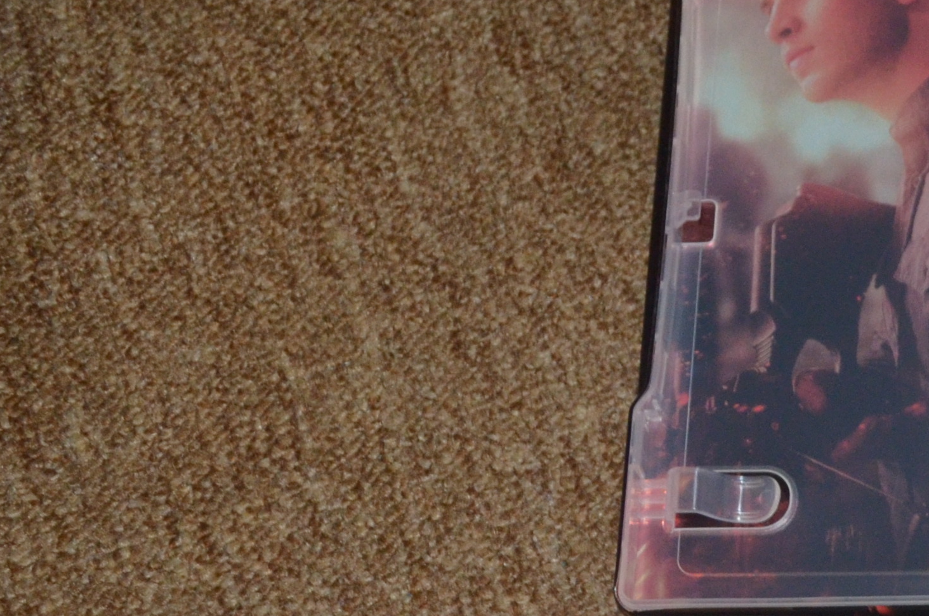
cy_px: 618
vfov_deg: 13.3
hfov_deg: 18.0
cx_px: 1400
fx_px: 2601
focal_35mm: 101
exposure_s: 1/25
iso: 1250
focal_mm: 20
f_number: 3.8
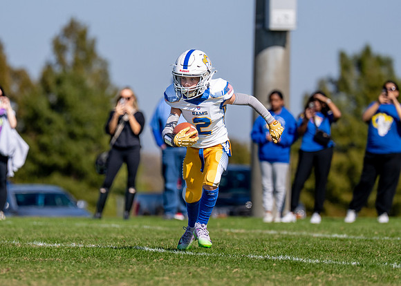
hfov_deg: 4.8
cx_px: 180
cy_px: 136
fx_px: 4815
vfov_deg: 3.4
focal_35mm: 423
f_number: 2.8
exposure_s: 1/4000
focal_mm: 200
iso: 100
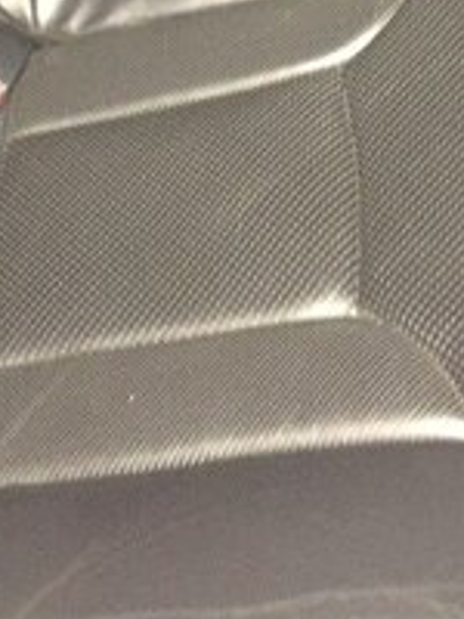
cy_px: -118
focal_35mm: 72
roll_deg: +5.9
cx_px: 207
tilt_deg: -43.8
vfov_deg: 24.6
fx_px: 1287
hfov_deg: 20.4
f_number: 2.2
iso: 800
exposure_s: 1/17
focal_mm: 4.15
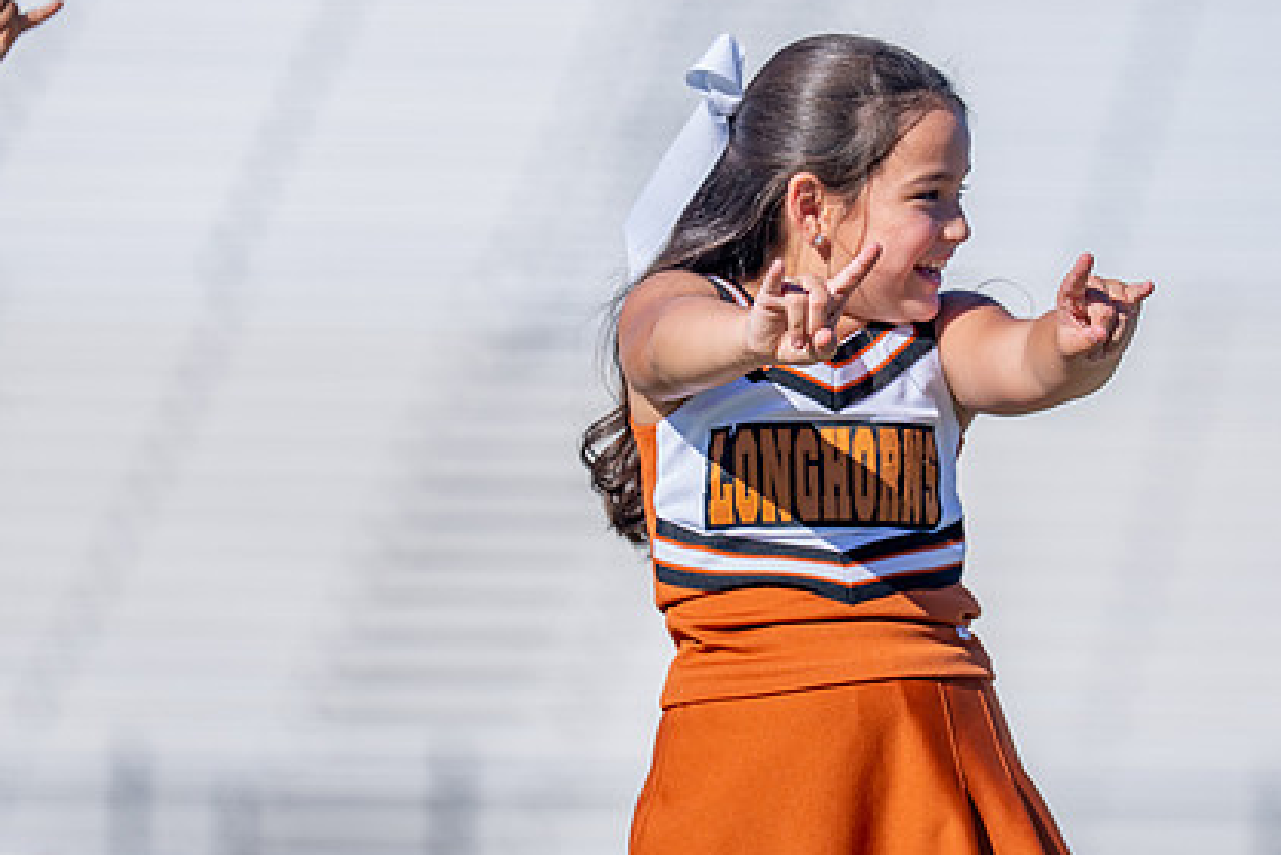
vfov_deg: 3.6
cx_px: 906
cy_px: 402
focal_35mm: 384
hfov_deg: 5.4
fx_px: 13668
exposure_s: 1/2500
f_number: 2.8
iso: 100
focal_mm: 185
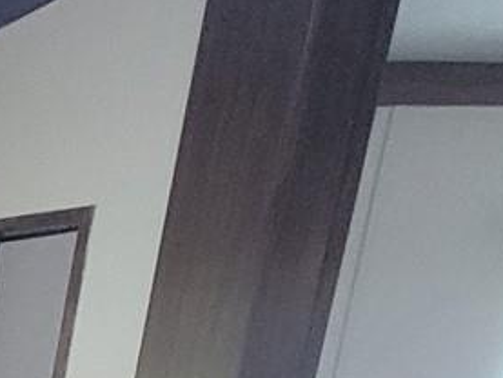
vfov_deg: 12.5
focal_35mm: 96
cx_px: -1099
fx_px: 1396
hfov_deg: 10.7
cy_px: 865
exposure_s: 1/30
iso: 400
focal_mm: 2.2
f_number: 2.2
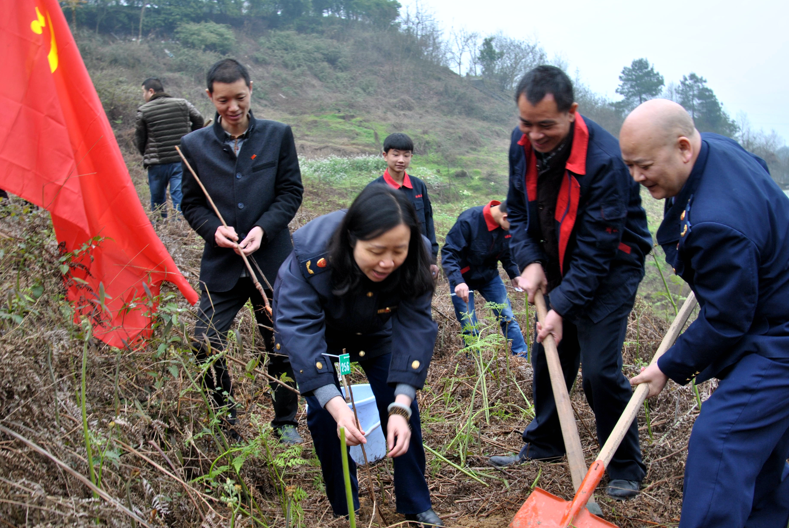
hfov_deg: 50.6
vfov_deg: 35.1
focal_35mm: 38
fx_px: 834
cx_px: 388
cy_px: 273
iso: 180
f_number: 5.6
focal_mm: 24
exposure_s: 1/60
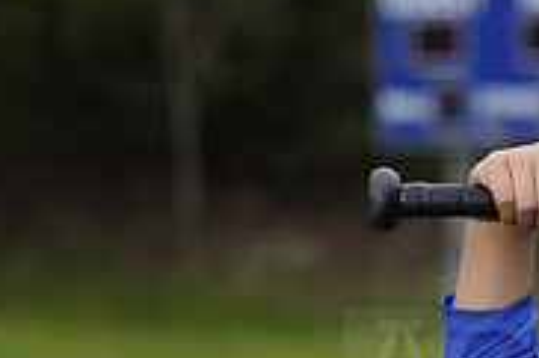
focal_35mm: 492
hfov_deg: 4.2
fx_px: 7360
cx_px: 841
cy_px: 348
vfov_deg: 2.8
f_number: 6.3
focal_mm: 154
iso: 100
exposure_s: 1/250
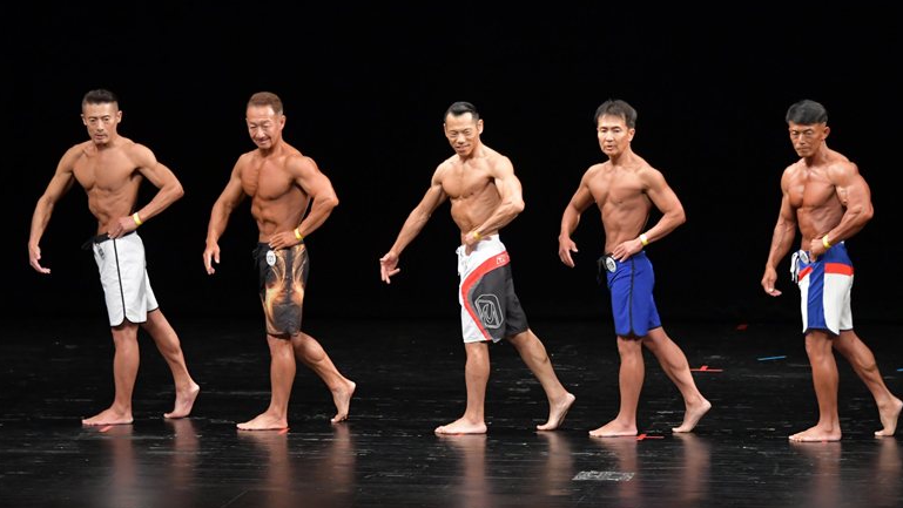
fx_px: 4622
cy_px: 253
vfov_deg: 6.3
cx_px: 450
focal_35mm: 193
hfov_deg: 11.2
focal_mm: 122
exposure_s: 1/400
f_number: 5.6
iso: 3200
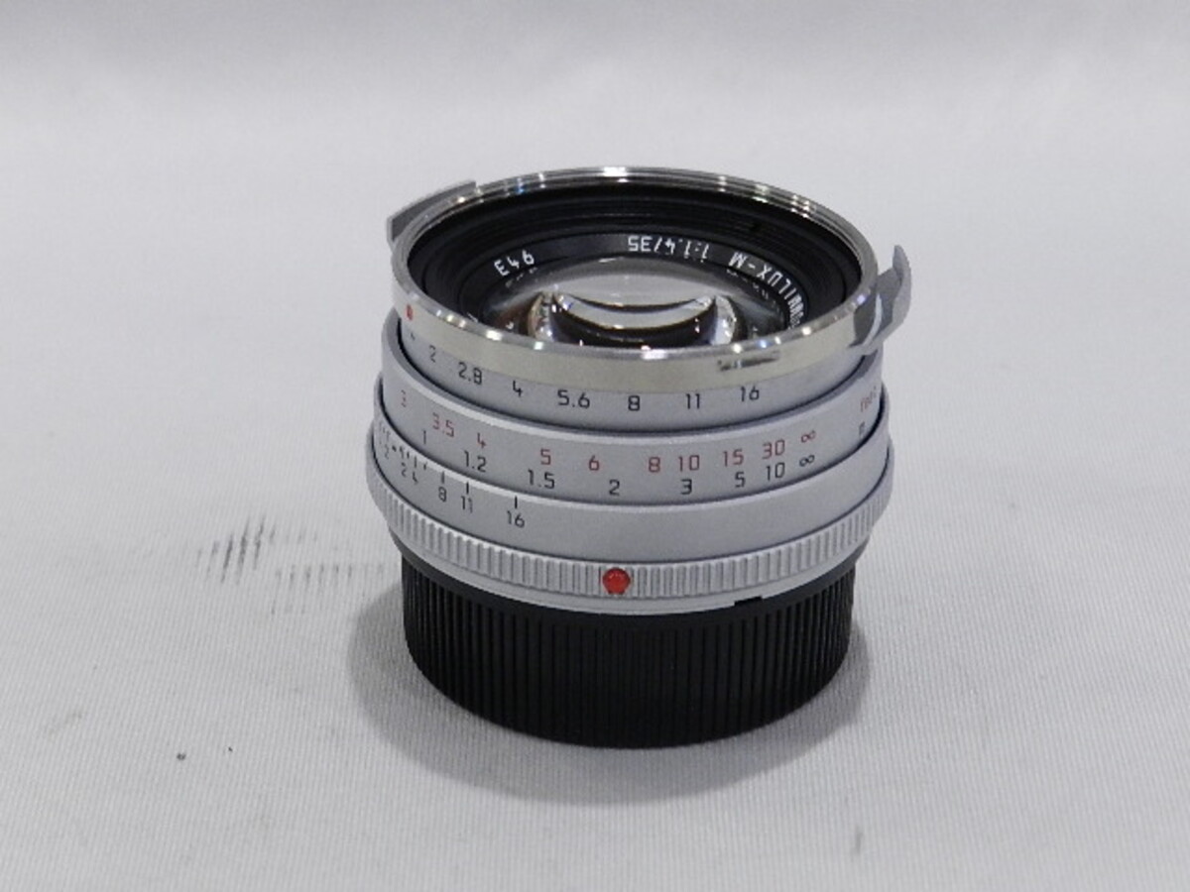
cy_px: 446
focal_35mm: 84
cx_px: 595
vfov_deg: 17.6
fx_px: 2888
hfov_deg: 23.3
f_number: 4.4
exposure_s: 1/100
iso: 800
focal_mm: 14.9
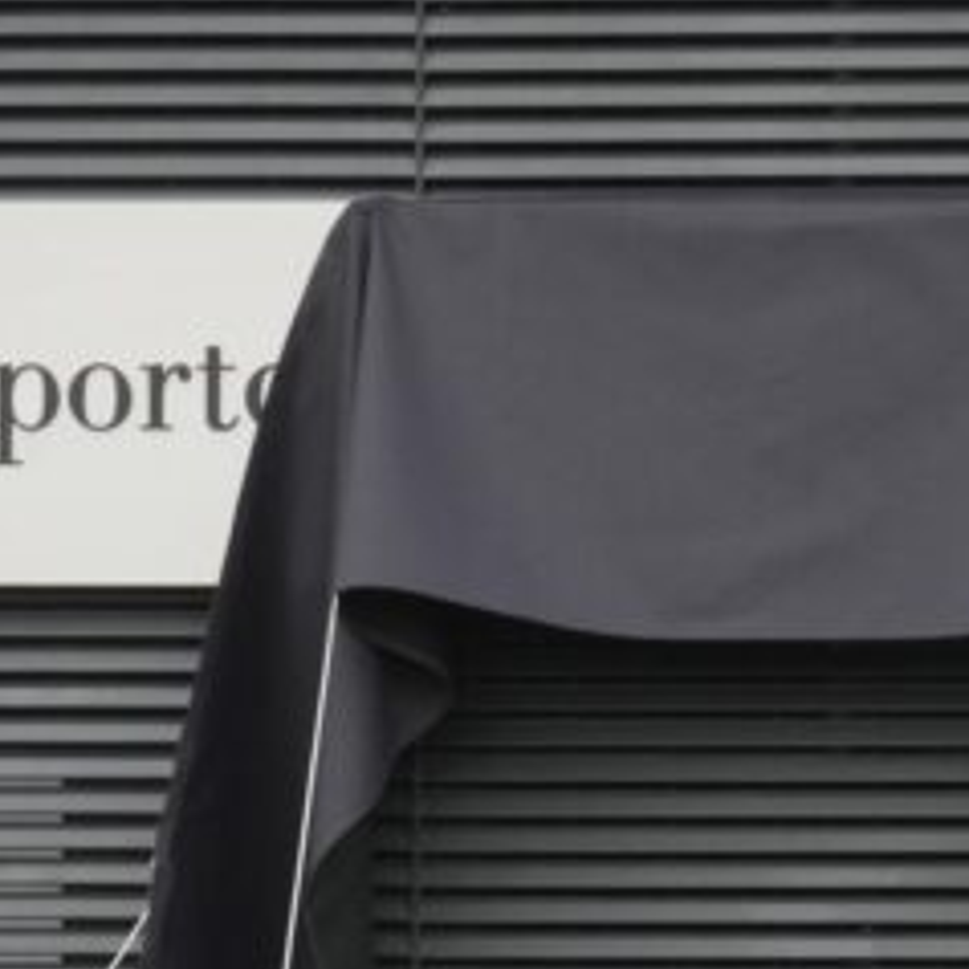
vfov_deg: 5.8
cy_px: 1360
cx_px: 1458
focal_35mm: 300
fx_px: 9501
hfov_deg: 5.8
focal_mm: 70
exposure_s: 1/250
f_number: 16
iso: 1600
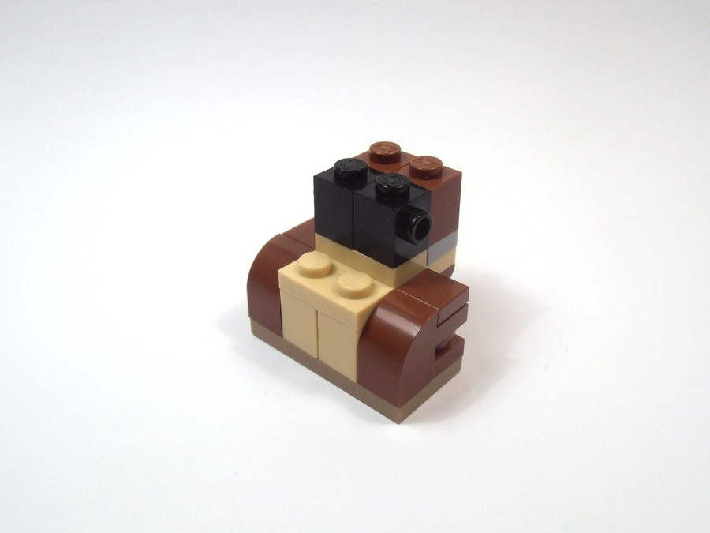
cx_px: 355
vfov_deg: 38.7
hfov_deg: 50.1
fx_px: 759
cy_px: 266
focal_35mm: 37
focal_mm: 6.61
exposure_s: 1/100
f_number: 3.9
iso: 80
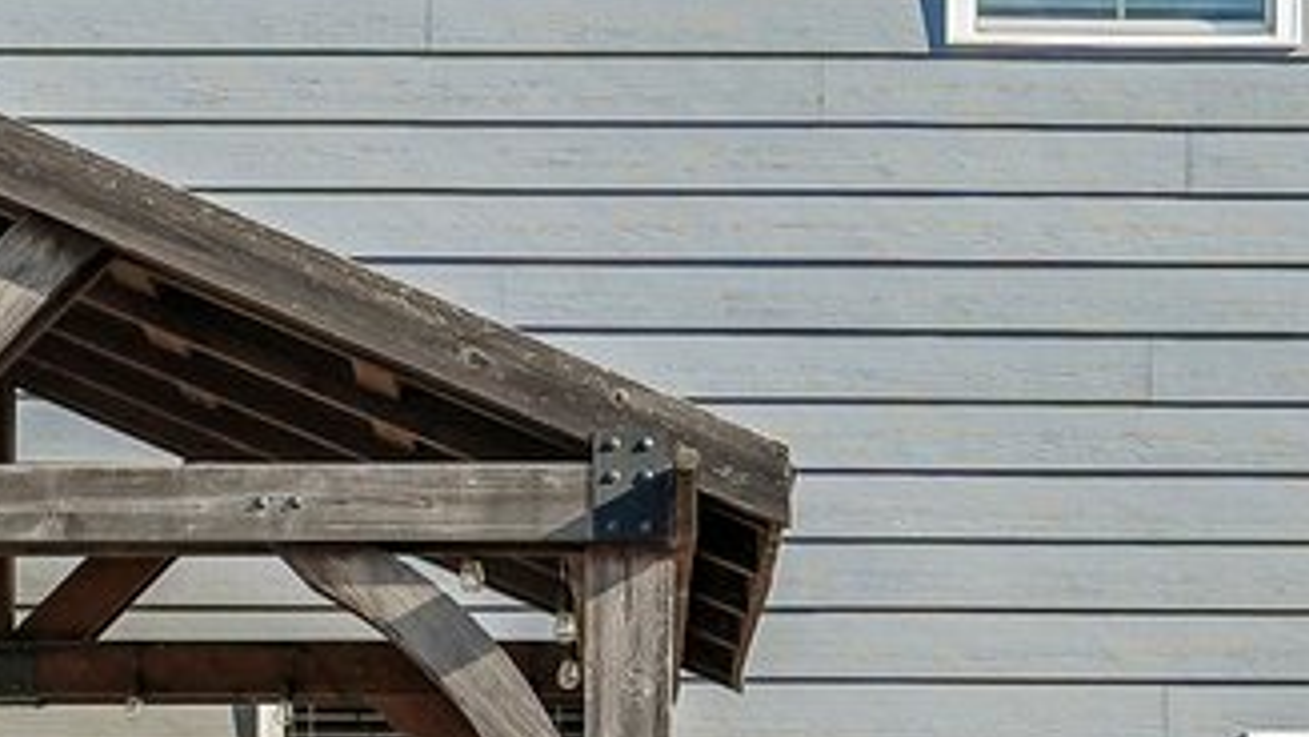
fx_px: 4210
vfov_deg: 10.0
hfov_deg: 17.7
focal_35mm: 121
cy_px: 342
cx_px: 612
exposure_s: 1/200
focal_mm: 18.5
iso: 100
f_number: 8
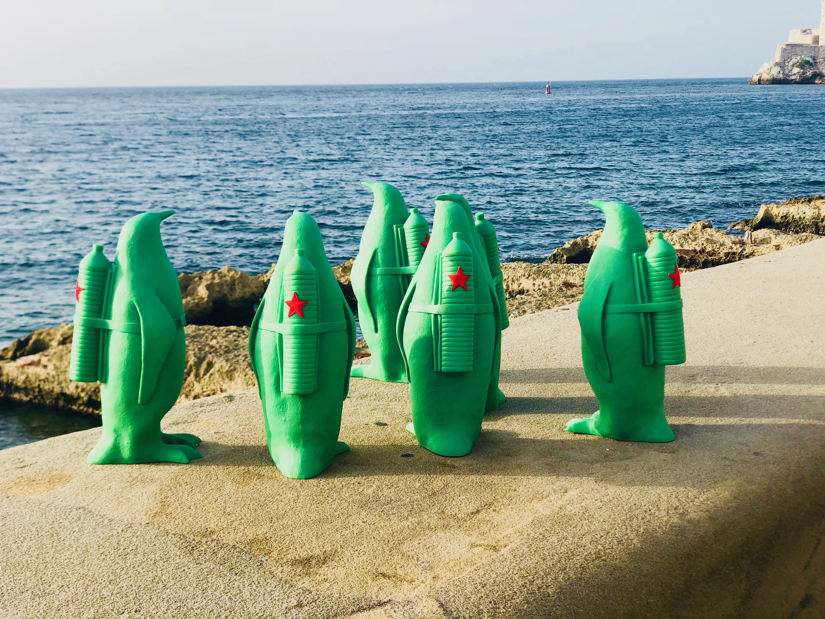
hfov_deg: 36.8
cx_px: 412
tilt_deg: -11.1
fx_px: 1239
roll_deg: +1.6
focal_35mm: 52
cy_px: 310
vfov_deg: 28.0
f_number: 2.4
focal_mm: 6
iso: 16
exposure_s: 1/397
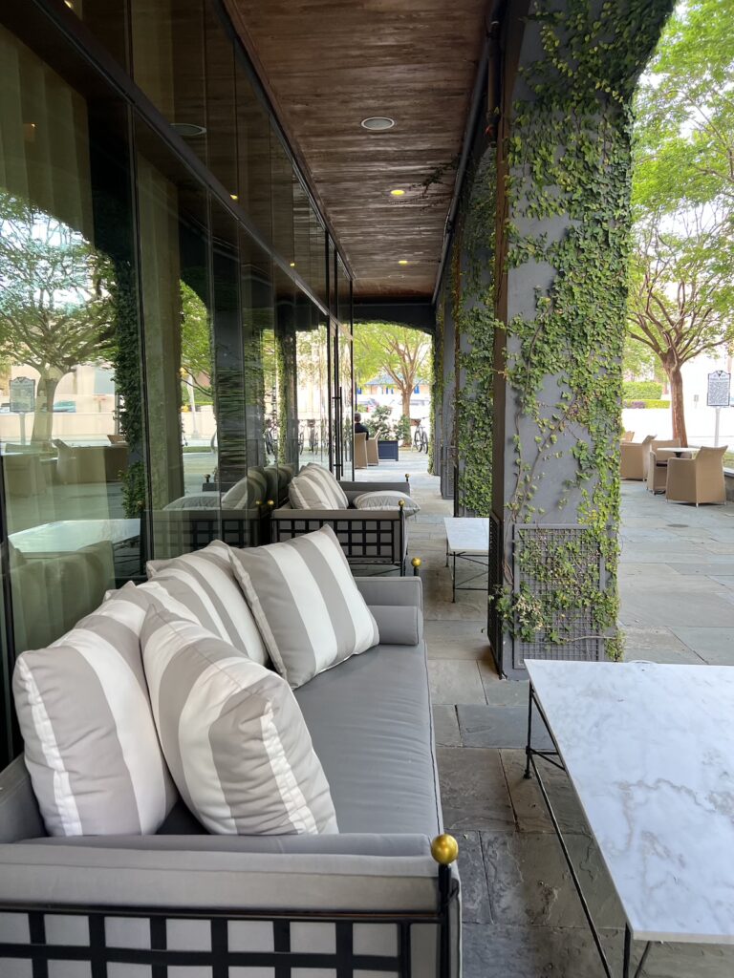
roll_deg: +0.6
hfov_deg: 53.1
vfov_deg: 67.3
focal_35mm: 26
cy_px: 489
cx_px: 367
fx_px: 735
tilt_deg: -4.9
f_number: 1.5
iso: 125
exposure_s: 1/121
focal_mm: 5.7
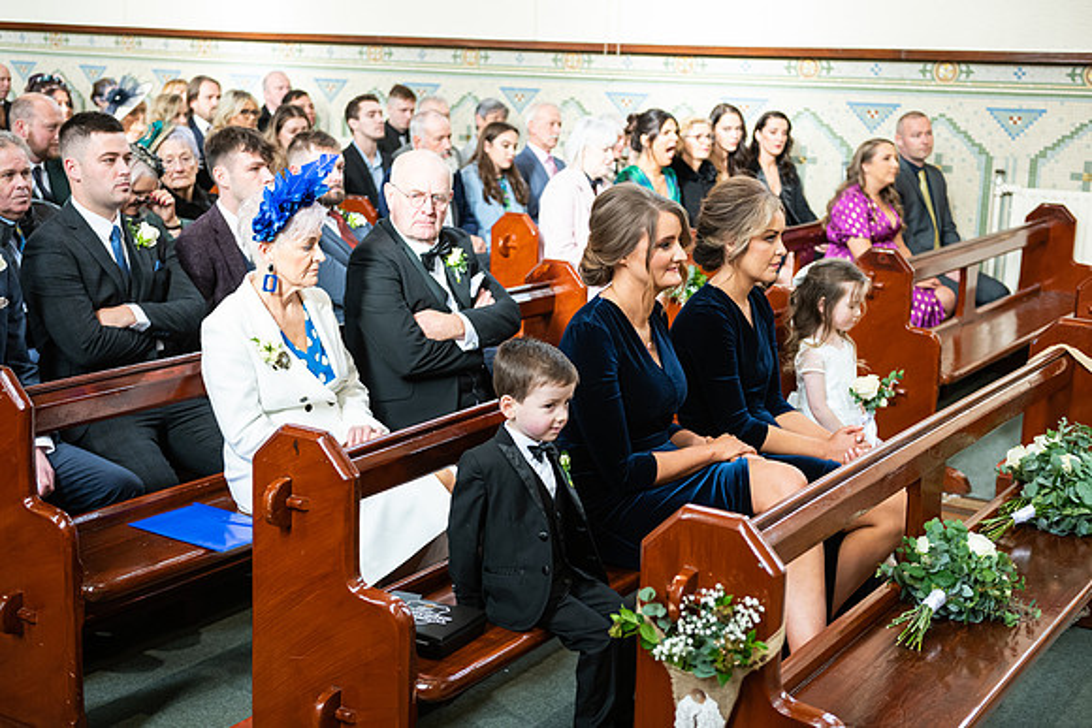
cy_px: 364
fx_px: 1517
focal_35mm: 50
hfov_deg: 39.6
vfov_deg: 27.0
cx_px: 546
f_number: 3.5
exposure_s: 1/100
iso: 800
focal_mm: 50
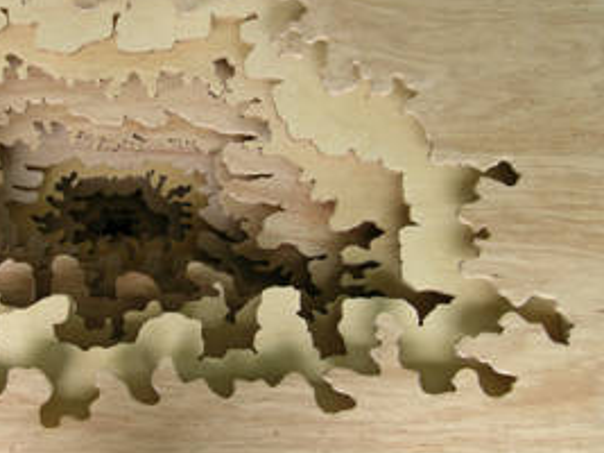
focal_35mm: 42
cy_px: 220
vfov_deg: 34.3
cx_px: 154
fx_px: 733
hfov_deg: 43.4
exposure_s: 1/64.1
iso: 50
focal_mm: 5.8
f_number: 3.1
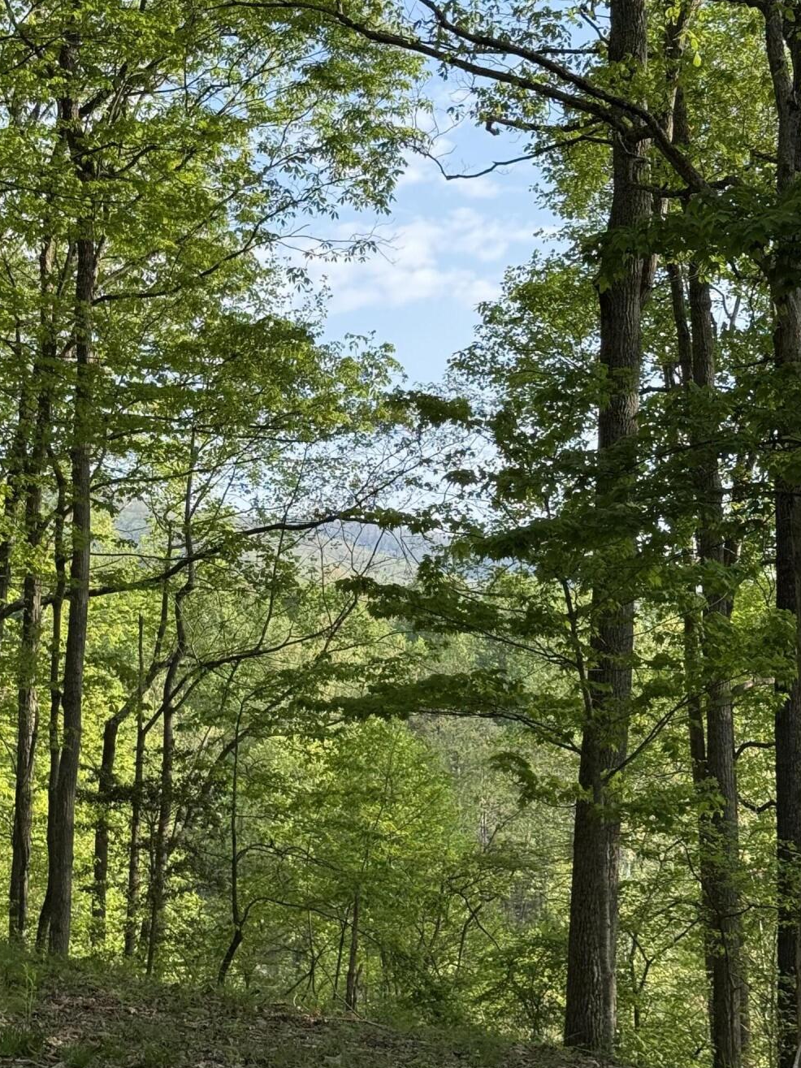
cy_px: 499
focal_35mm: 73
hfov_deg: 20.1
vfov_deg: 26.7
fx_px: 2253
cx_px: 248
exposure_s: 1/1330
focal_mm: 6.76
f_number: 1.78
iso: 80
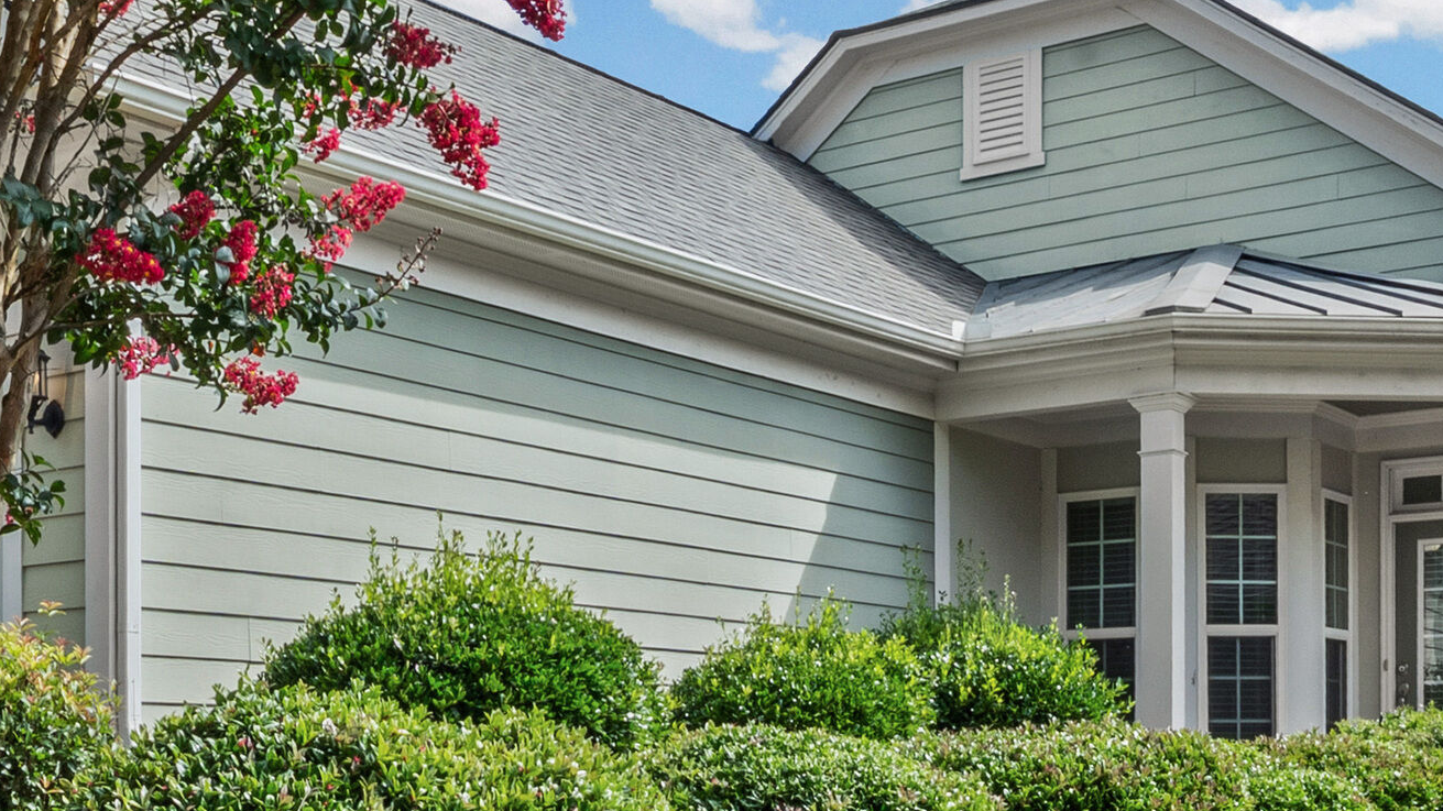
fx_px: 2066
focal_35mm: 54
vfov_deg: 22.2
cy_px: 333
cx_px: 549
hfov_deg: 38.3
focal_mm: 14.9
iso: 400
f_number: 18
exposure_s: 1/60
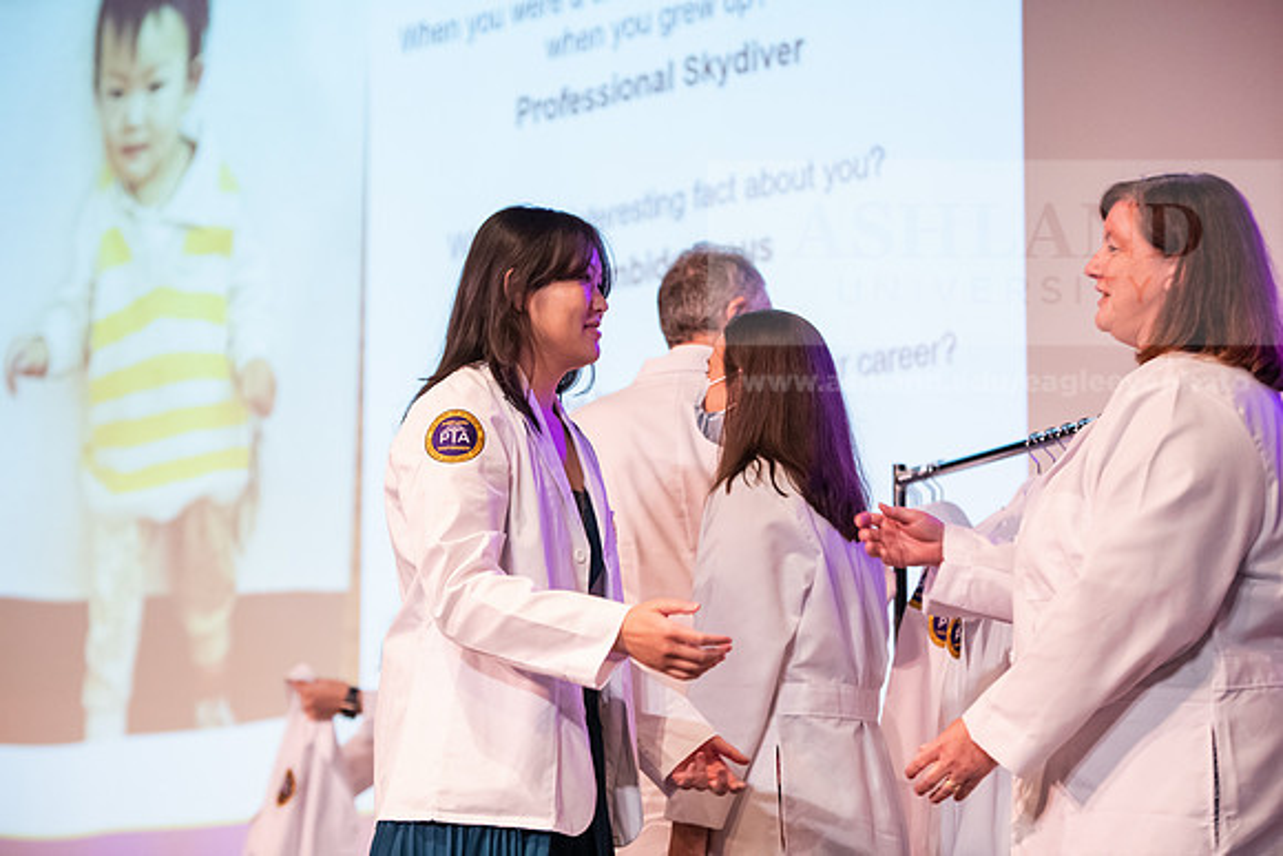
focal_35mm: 105
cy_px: 428
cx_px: 642
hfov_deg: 19.5
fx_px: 3743
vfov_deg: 13.0
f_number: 3.2
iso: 4000
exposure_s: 1/200
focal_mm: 105
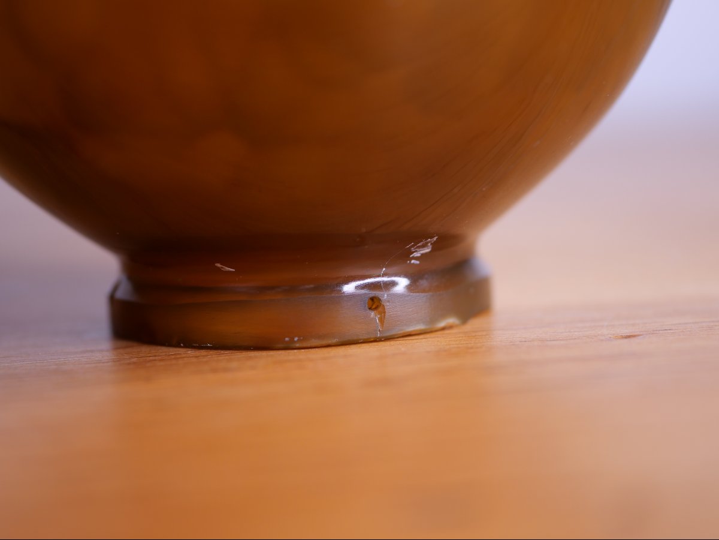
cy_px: 270
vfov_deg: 24.4
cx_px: 360
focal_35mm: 60
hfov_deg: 32.2
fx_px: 1246
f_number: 2.8
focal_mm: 30
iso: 200
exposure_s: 1/80
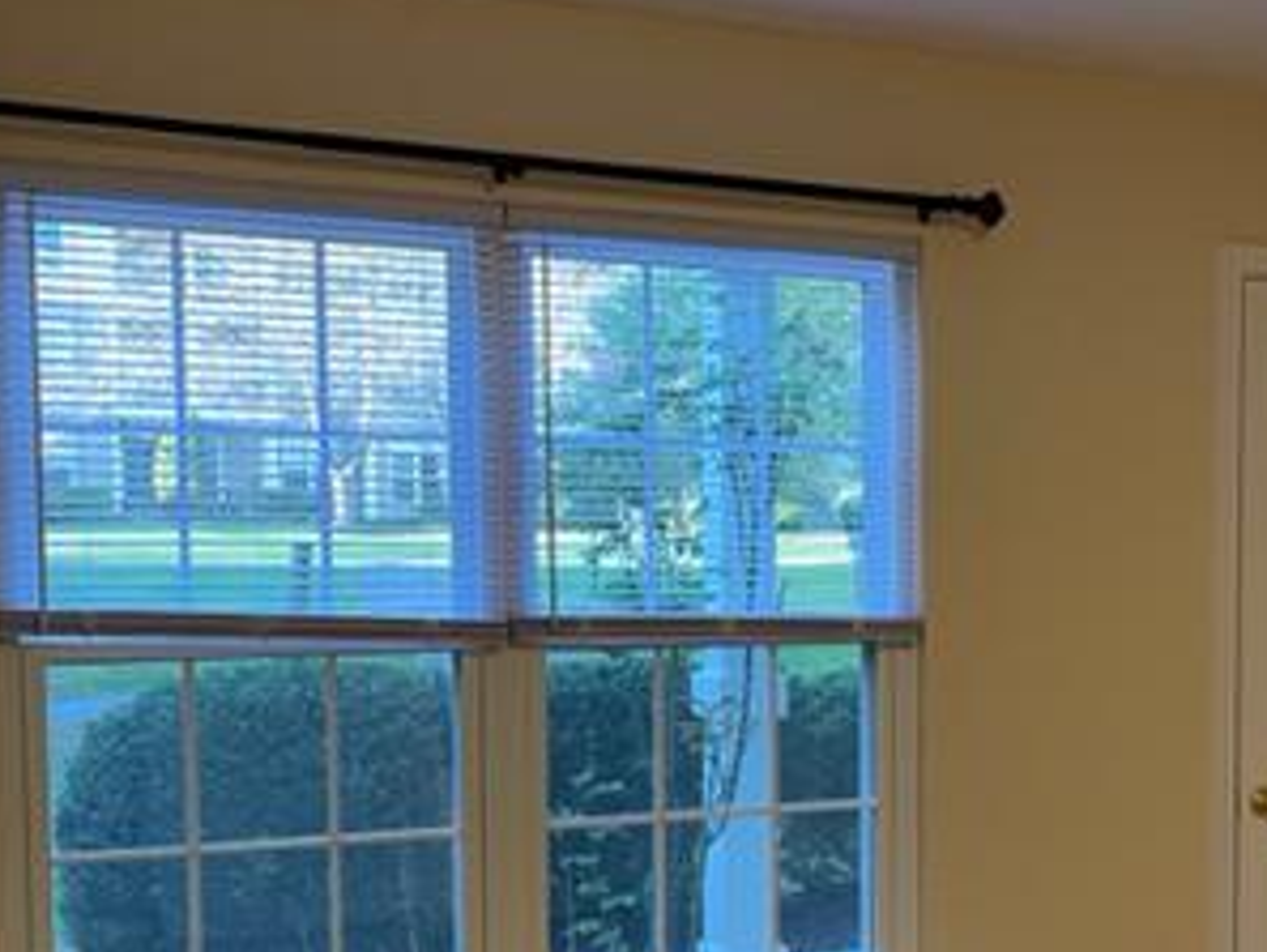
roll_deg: -0.5
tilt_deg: -4.1
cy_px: 657
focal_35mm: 56
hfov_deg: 32.7
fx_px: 2051
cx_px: 1122
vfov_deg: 25.9
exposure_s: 1/60
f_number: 1.6
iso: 100
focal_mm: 4.2
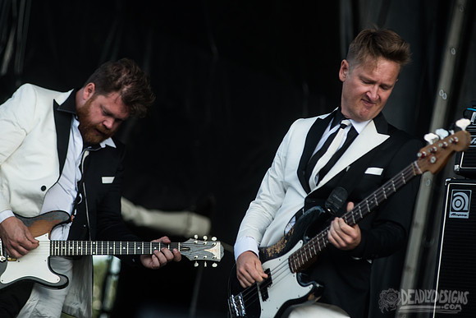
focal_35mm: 184
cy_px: 135
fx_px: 2430
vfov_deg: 7.5
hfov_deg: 11.2
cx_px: 233
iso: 250
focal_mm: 160
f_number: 4
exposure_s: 1/1250
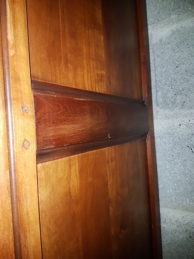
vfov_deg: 67.3
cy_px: 130
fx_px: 194
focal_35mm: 26
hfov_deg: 53.1
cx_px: 97
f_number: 1.7
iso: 125
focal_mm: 4.2
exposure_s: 1/50
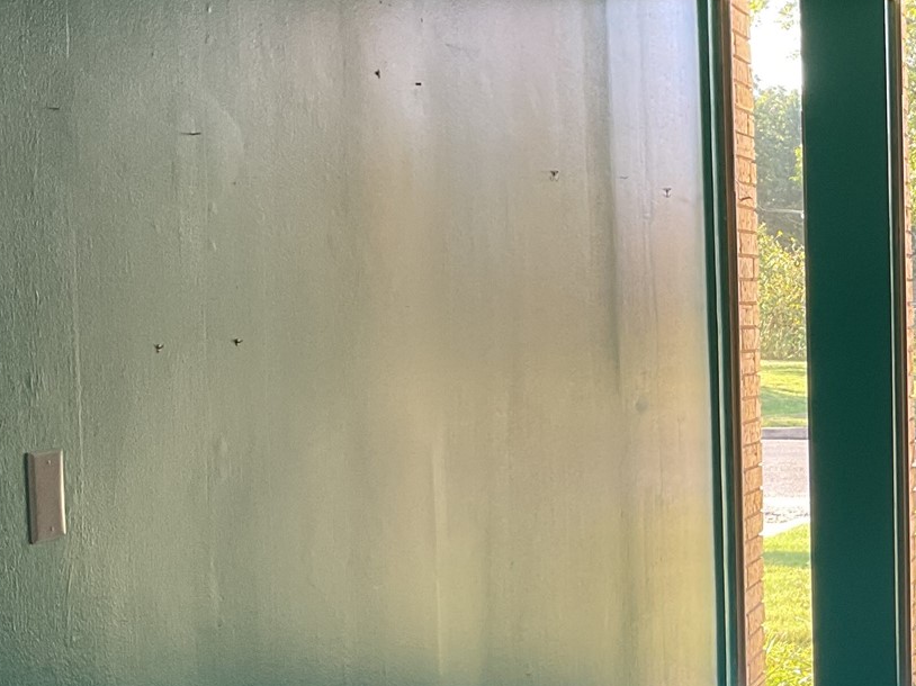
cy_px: 432
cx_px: 1117
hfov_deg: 24.1
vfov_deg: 20.1
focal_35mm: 73
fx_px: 1931
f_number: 1.8
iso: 50
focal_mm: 3
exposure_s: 1/100
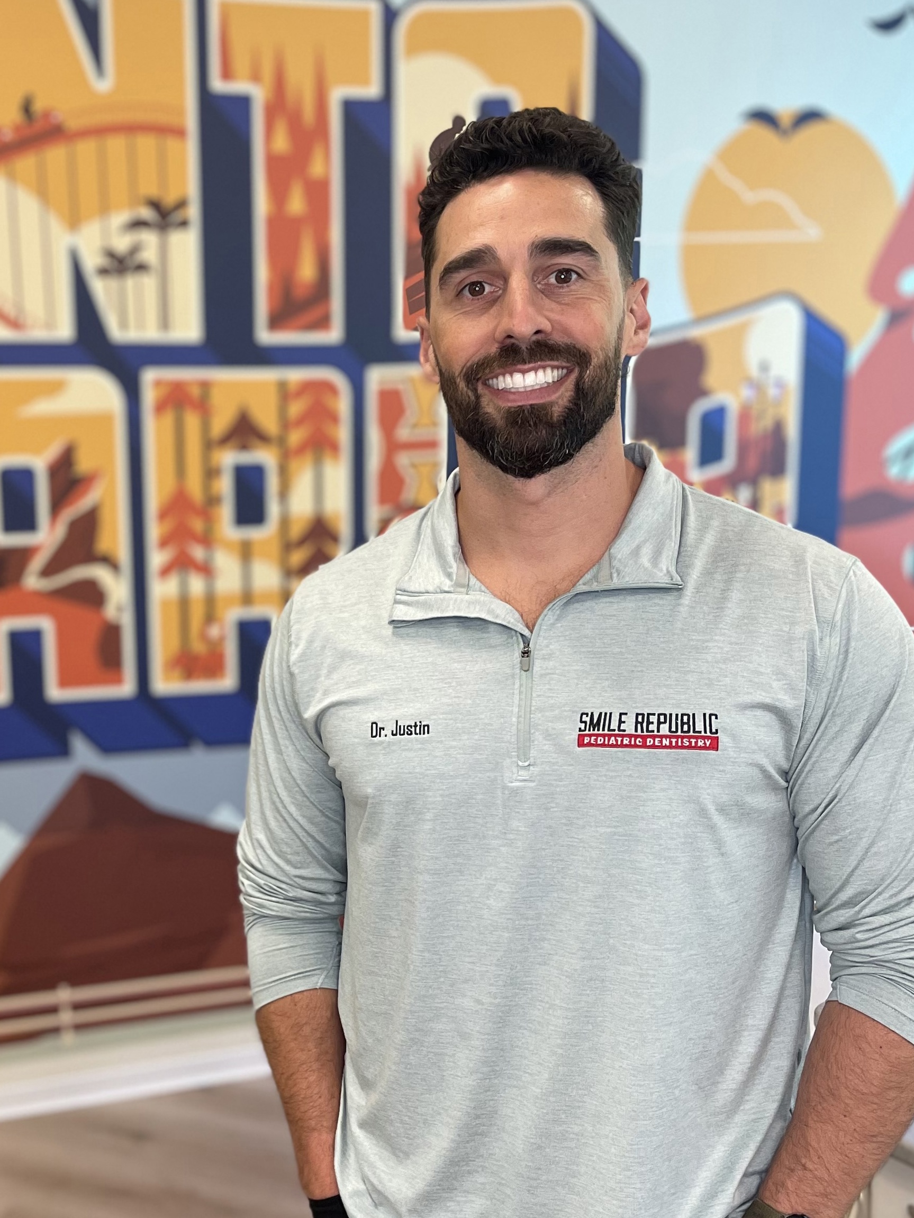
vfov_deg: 67.3
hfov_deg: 53.1
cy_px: 609
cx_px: 457
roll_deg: +1.9
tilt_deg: -11.0
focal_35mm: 26
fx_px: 915
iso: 125
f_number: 1.6
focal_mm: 5.1
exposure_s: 1/121
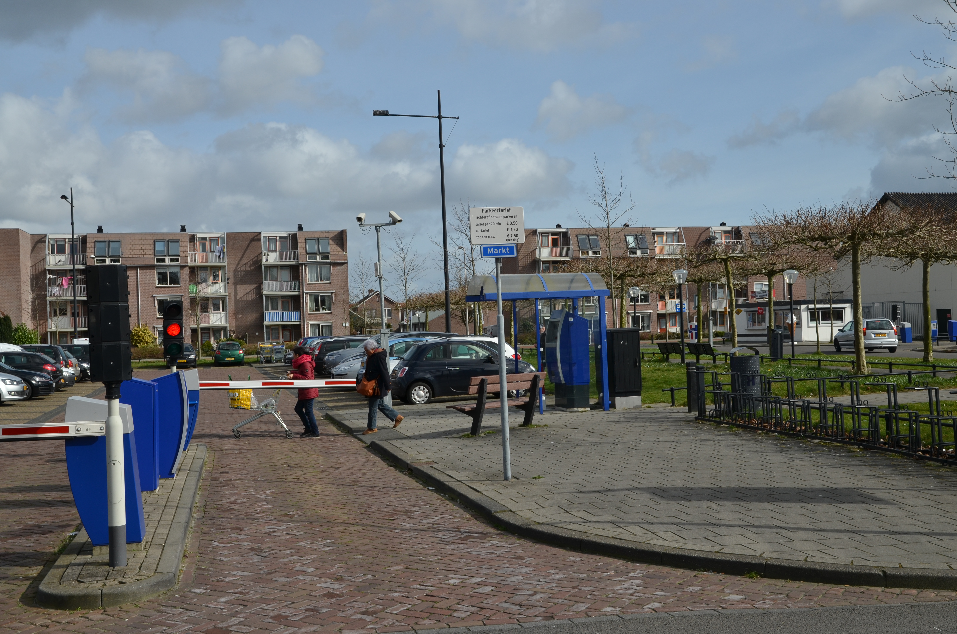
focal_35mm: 39
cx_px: 478
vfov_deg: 34.1
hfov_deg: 49.6
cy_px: 317
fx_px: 1035
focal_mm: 26
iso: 200
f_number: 9
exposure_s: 1/640
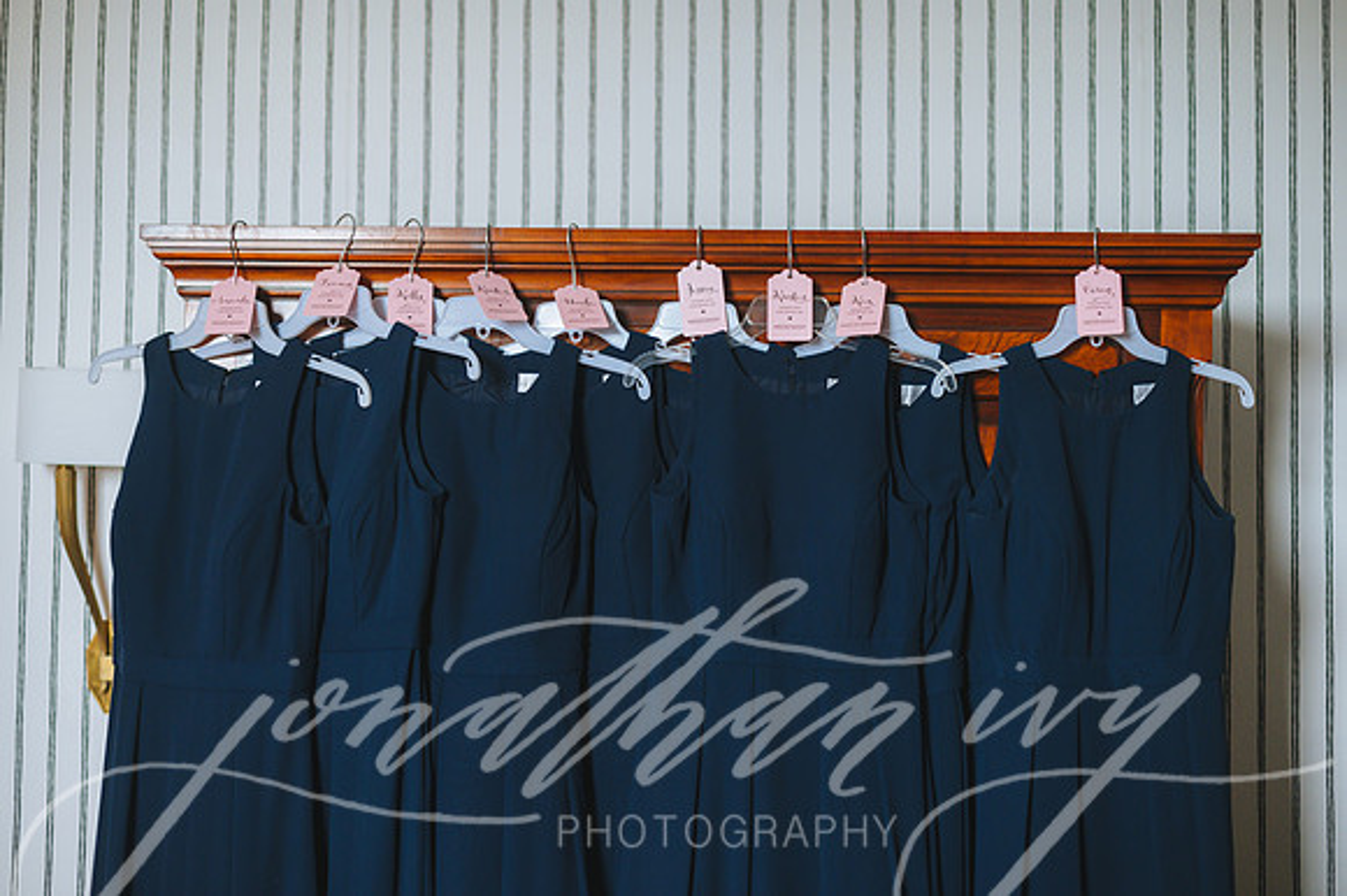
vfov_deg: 27.0
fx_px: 1870
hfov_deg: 39.6
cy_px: 448
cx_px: 674
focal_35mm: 50
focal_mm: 50
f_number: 2
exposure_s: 1/500
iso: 1000
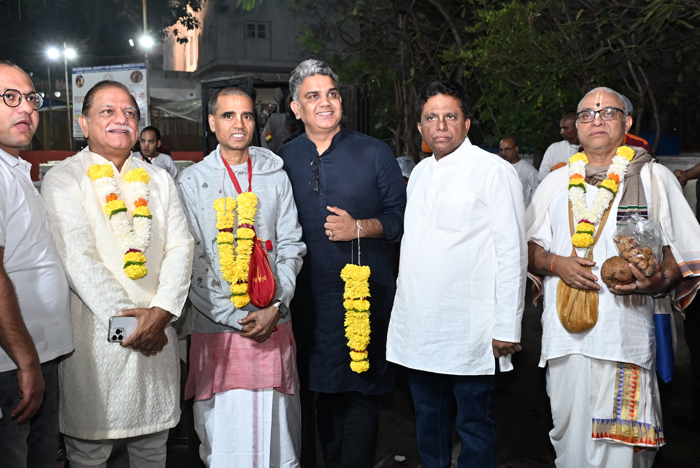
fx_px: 701
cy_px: 234
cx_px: 350
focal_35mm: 36
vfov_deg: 37.0
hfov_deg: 53.1
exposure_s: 1/160
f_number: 4
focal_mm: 24
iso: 1600
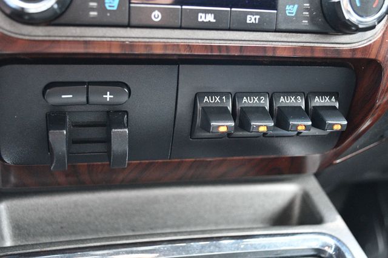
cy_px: 129
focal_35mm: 43
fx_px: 463
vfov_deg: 31.2
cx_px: 194
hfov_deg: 45.5
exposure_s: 1/60
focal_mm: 29
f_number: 4.5
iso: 3600
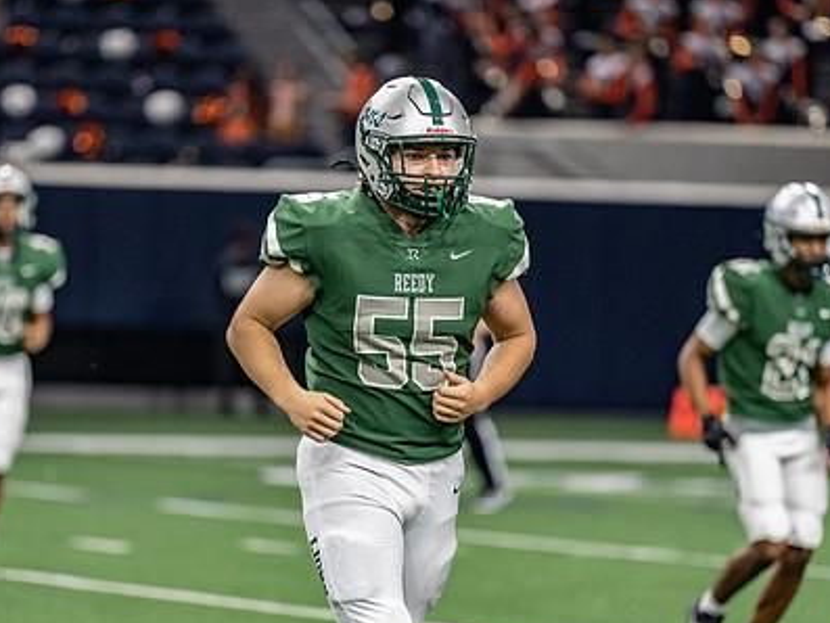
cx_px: 362
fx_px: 7291
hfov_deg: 6.5
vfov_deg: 4.9
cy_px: 378
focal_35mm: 304
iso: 3200
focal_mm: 200
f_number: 2.8
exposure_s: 1/1000
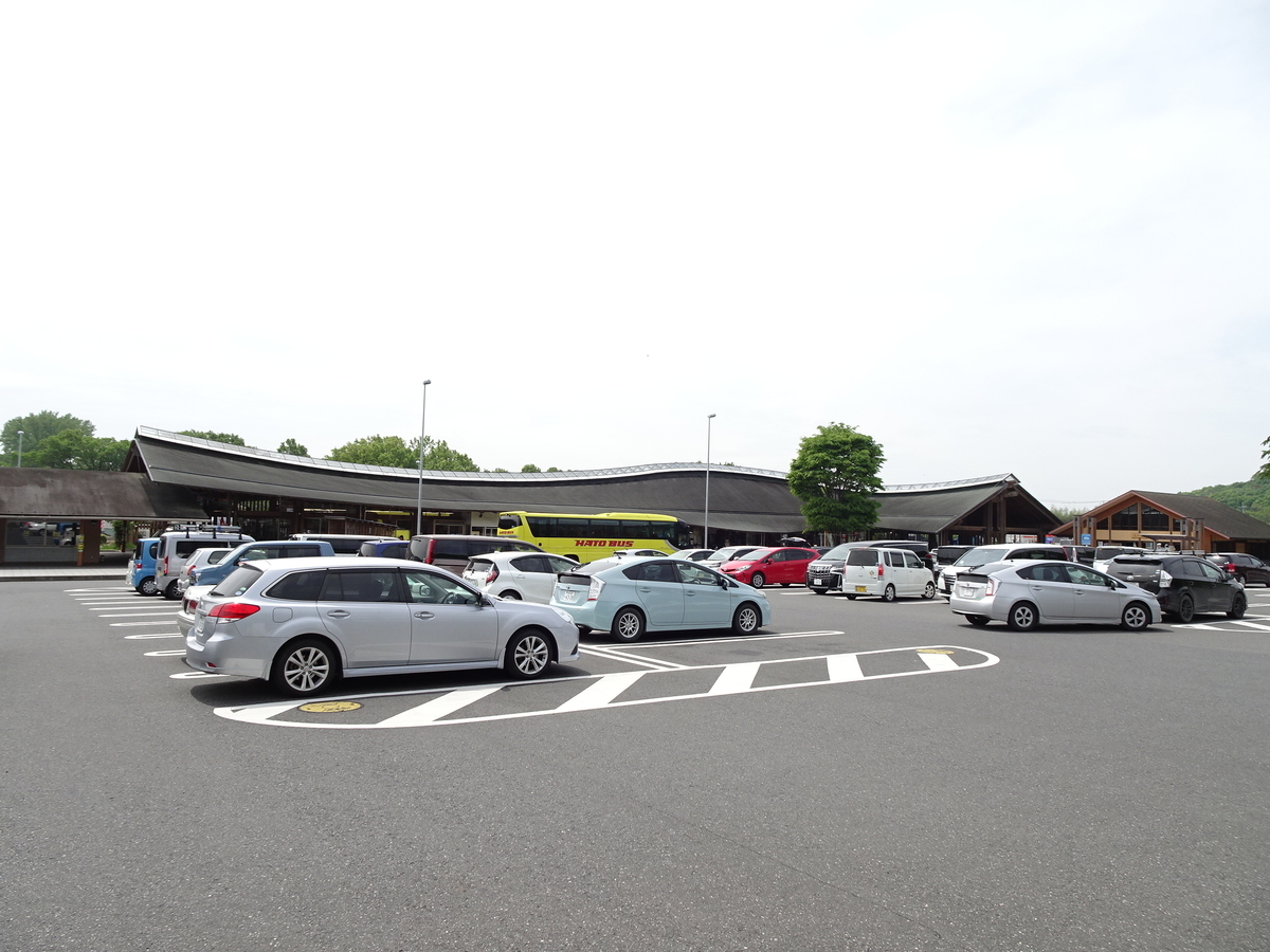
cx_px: 635
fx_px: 881
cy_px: 476
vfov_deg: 56.8
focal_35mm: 24
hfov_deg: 71.6
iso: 80
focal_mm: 4.1
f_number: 3.5
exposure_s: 1/800
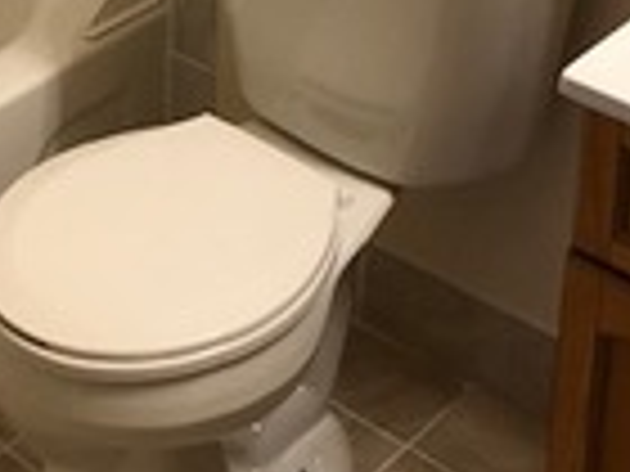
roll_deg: -1.0
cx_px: 90
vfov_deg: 13.7
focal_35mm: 96
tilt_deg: -16.7
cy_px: -378
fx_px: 1747
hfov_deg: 20.1
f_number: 1.8
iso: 40
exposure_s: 1/30
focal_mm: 3.99
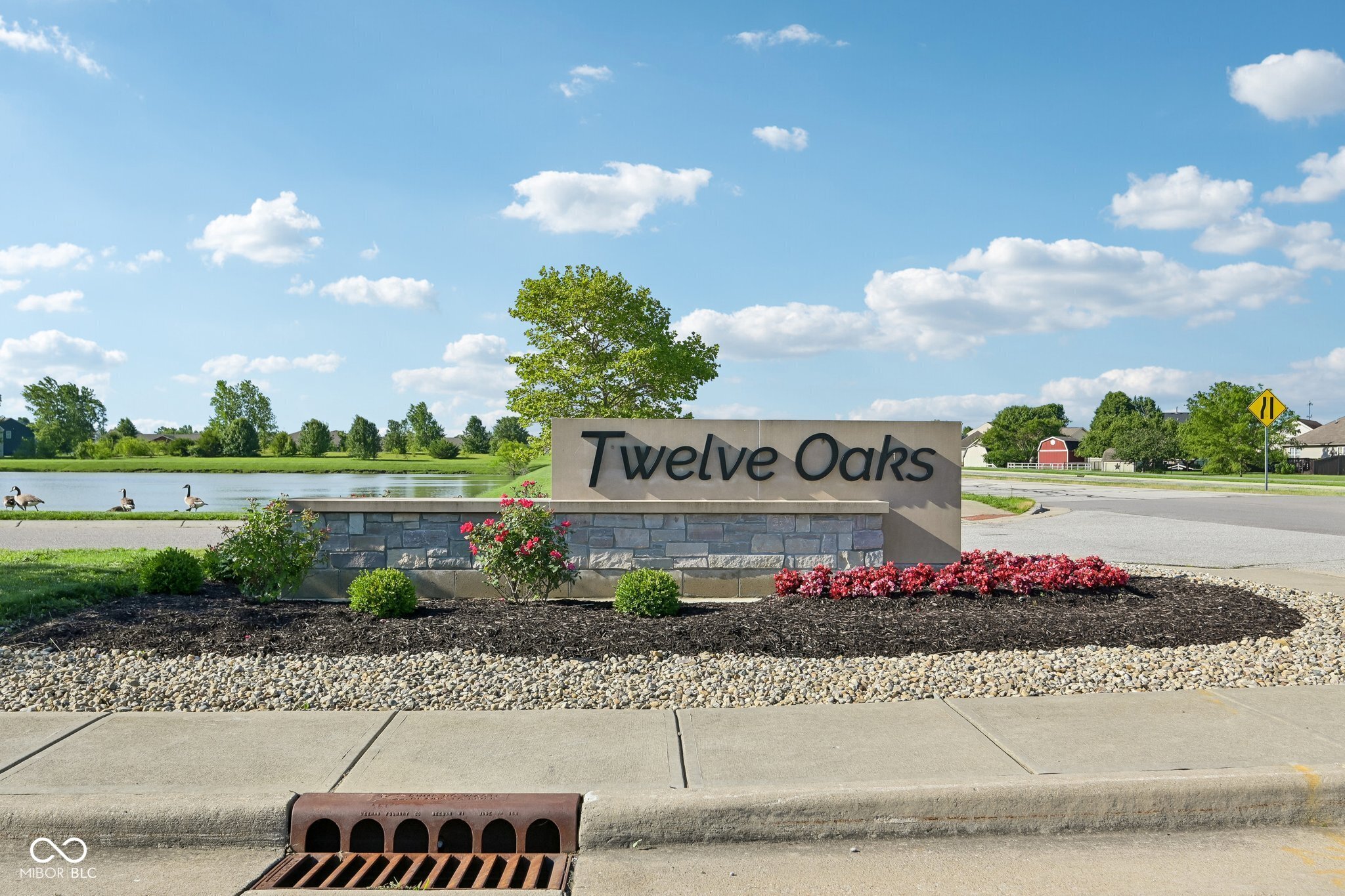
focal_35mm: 29
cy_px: 448
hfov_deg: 63.7
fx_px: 1083
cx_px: 672
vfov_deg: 45.0
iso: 100
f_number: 8
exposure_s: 1/400
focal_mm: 29
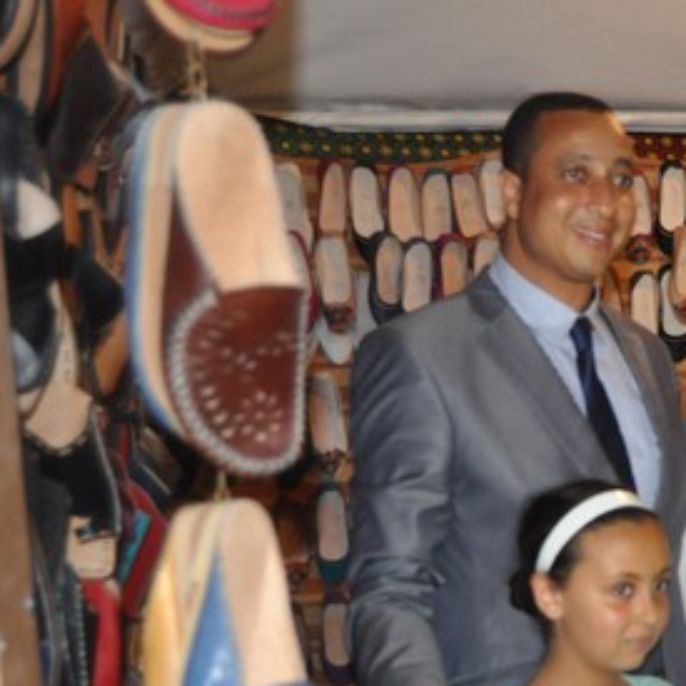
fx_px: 1592
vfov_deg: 24.1
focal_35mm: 71
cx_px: 688
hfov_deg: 23.3
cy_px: 483
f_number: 3.8
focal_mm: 24
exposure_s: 1/60
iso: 800
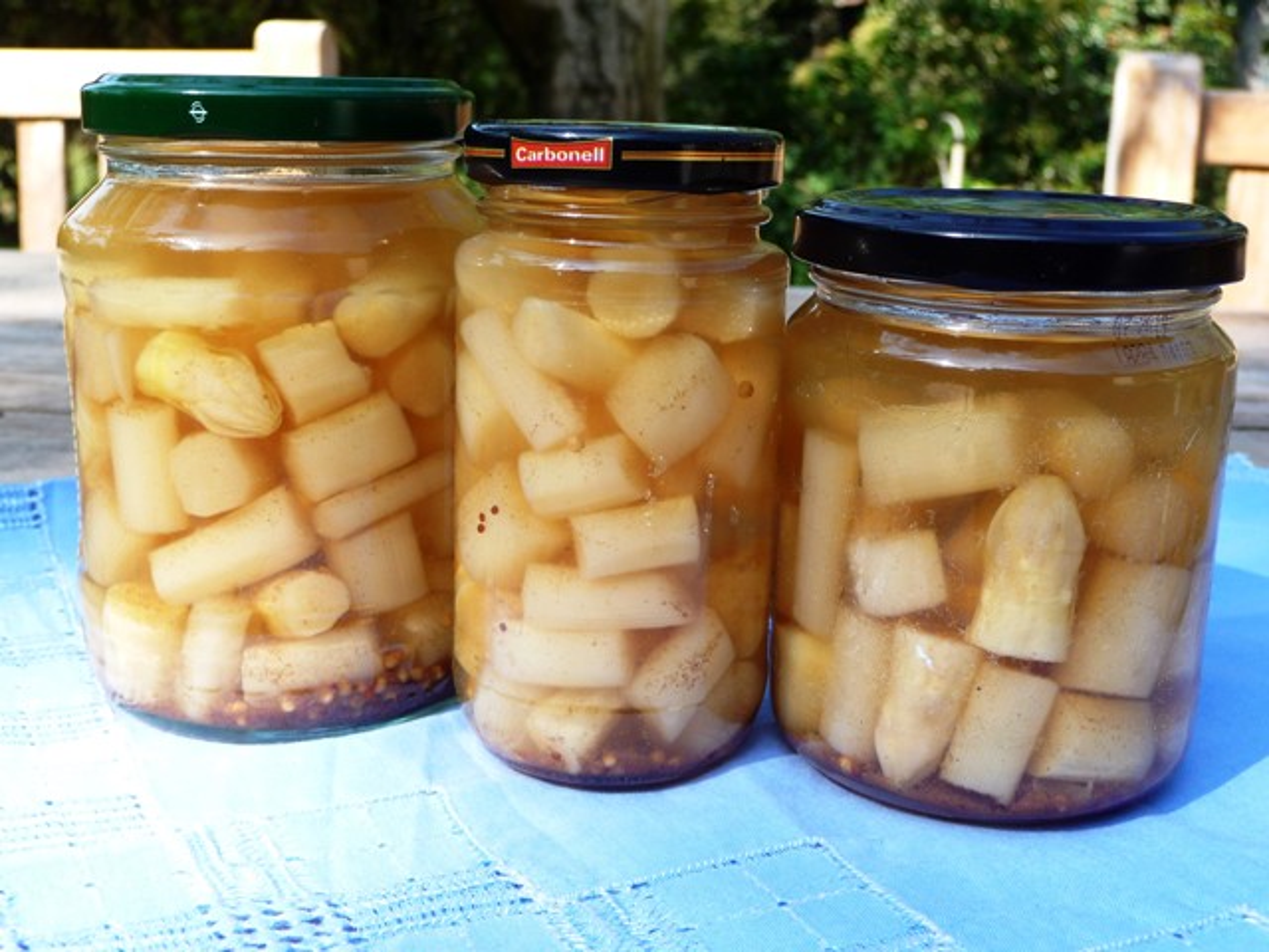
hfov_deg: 43.9
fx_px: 1576
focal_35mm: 43
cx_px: 634
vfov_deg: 33.6
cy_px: 476
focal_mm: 7.1
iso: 100
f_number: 4
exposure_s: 1/200
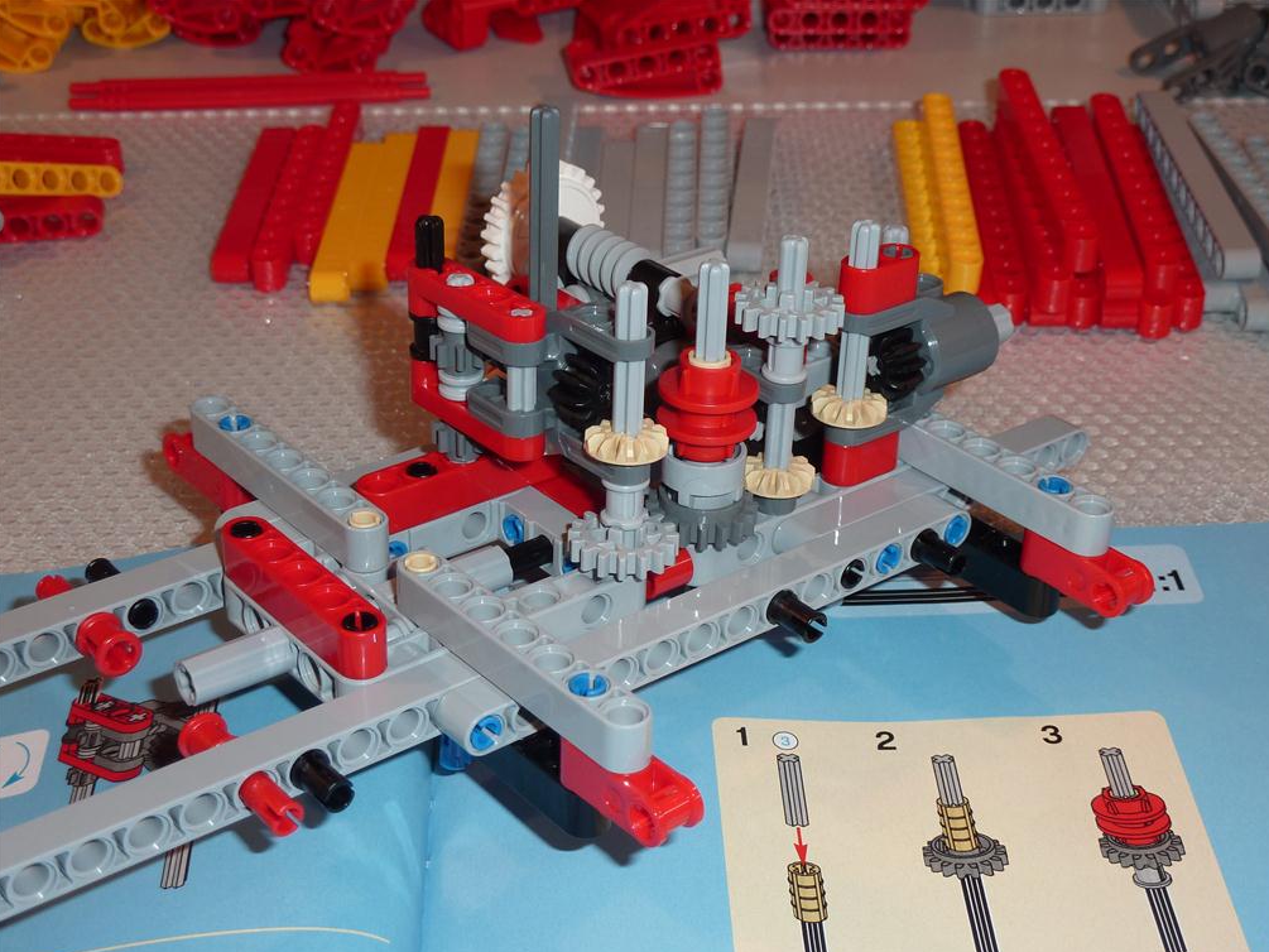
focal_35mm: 53
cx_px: 640
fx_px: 1943
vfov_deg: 27.5
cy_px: 482
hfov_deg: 36.2
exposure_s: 1/30
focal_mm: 8.5
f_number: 3.8
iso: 100
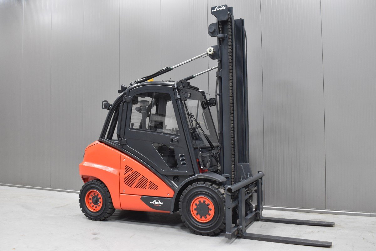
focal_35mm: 33
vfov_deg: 40.0
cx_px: 188
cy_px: 126
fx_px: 345
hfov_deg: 57.2
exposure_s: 1/20
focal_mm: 22
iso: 1250
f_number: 5.6
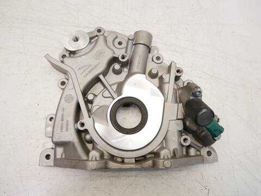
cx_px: 130
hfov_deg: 71.6
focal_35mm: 24
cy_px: 98
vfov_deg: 56.8
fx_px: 181
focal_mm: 12
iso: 320
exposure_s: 1/60
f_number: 3.5
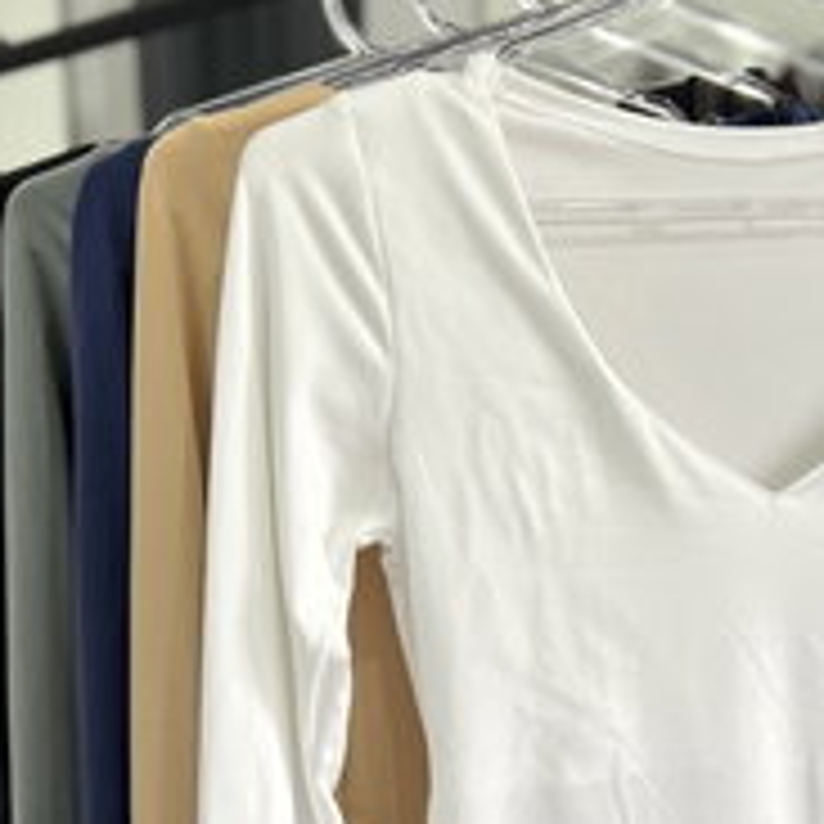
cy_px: 682
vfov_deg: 25.2
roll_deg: +2.1
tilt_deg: -8.7
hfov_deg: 25.3
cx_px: 644
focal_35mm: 67
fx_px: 1804
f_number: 1.5
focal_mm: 5.7
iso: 125
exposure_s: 1/100
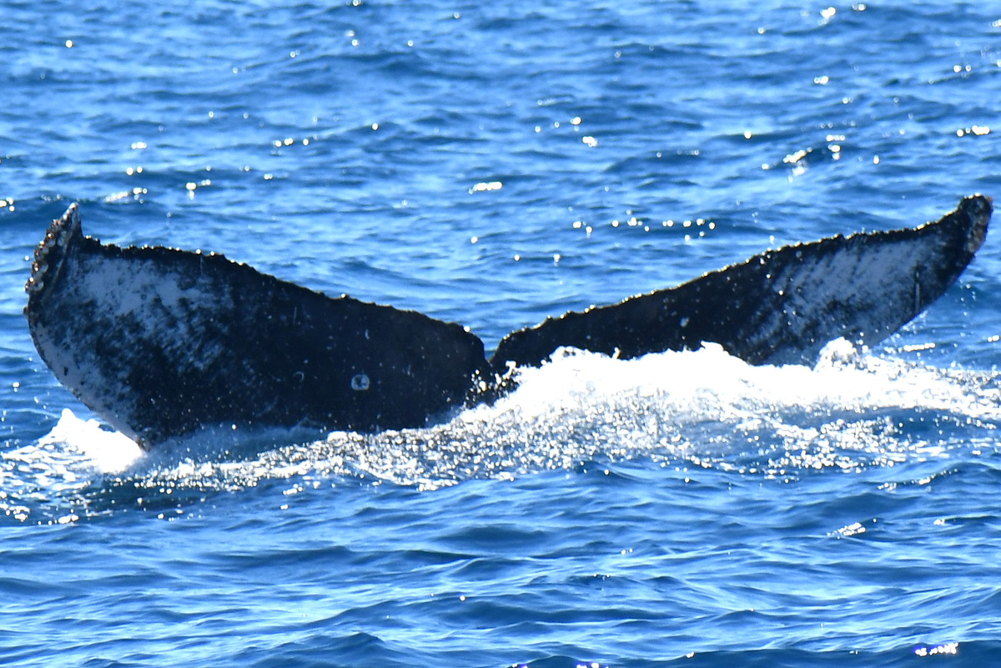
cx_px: 500
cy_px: 334
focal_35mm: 450
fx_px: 12512
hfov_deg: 4.6
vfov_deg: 3.1
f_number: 8
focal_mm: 300
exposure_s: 1/1000
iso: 400
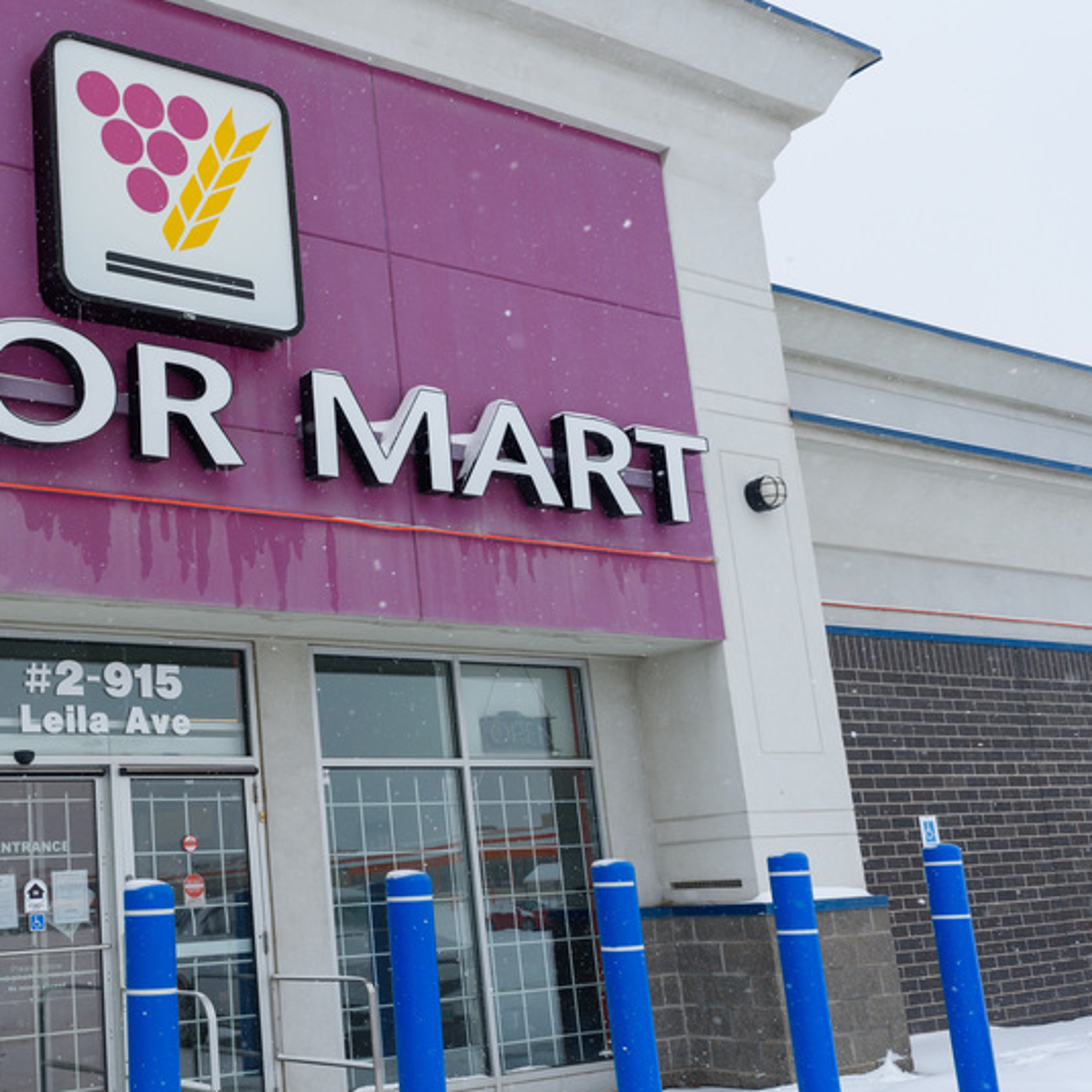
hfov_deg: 40.3
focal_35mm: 39
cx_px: 153
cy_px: 595
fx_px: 1392
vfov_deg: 42.8
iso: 400
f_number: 8
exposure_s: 1/1000
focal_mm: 24
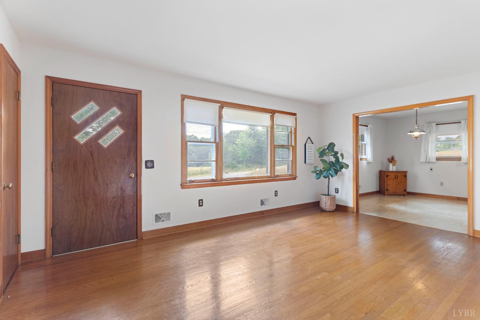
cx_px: 240
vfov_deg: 70.4
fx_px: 227
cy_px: 160
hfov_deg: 93.3
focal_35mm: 17
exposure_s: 1/4
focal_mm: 17
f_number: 8
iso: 800
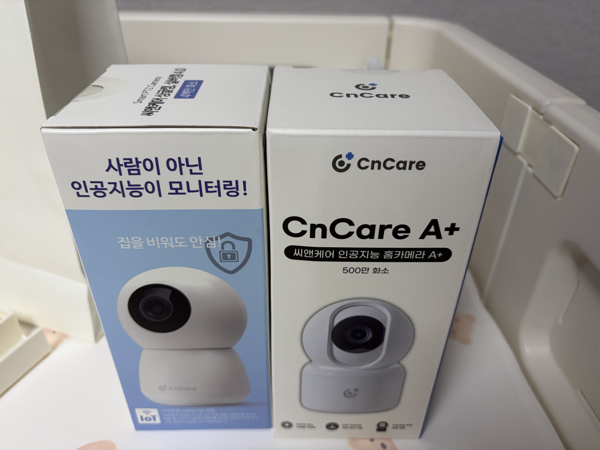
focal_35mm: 26
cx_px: 300
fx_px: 451
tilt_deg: -32.6
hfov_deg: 67.3
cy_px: 225
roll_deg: -1.3
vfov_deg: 53.1
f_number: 1.6
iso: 100
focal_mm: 5.96
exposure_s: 1/120
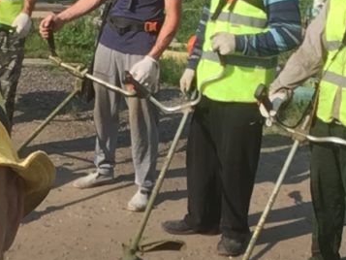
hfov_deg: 21.8
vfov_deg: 16.6
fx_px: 890
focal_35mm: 89
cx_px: 79
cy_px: 179
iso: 50
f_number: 2.4
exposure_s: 1/1193
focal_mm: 2.15
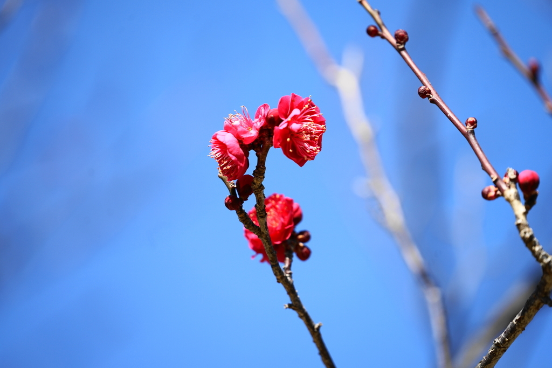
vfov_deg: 4.6
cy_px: 184
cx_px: 276
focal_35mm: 300
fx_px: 4600
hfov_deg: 6.9
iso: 100
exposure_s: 1/400
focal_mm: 300
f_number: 5.6
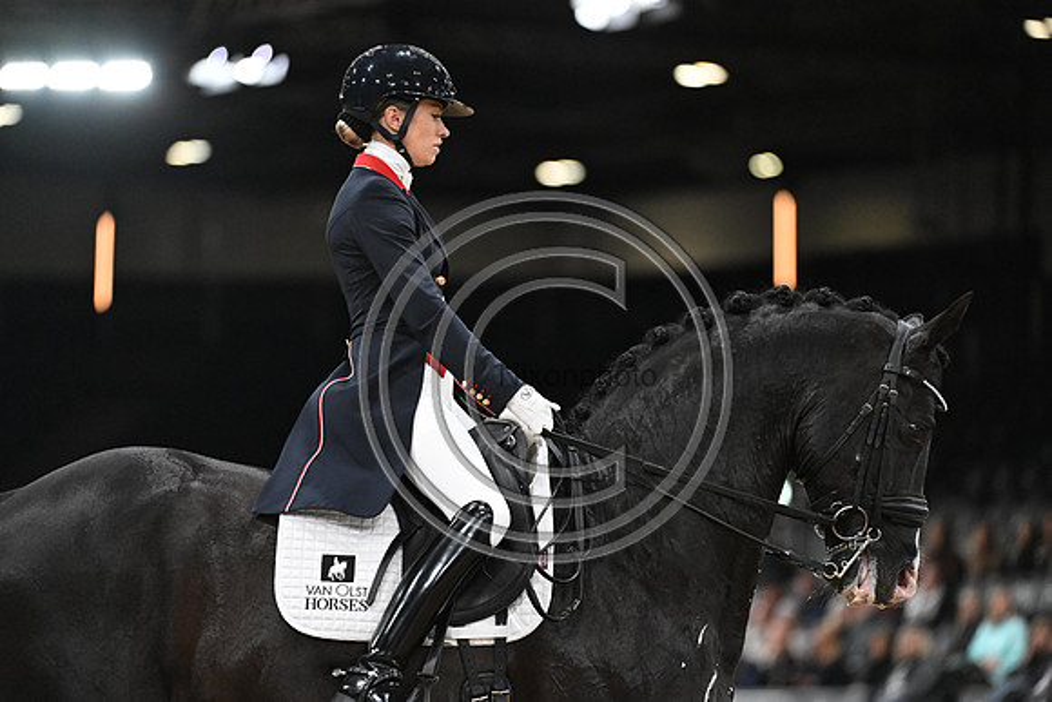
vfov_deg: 5.1
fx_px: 7891
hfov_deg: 7.6
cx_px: 526
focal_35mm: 270
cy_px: 351
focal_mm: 270
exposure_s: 1/640
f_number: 4
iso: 6400
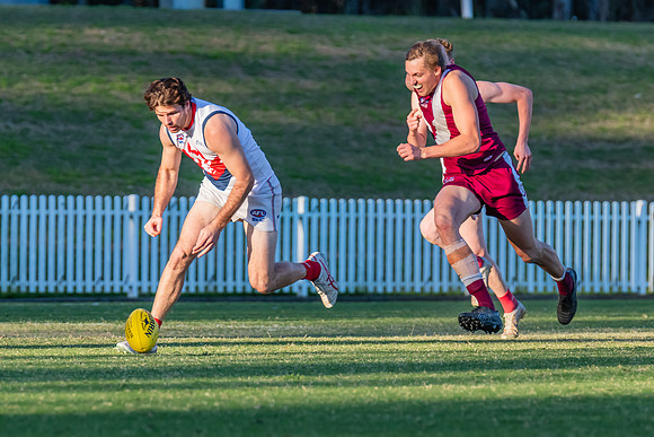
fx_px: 8976
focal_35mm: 494
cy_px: 270
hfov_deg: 4.2
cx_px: 352
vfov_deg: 2.8
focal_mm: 330
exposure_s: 1/1250
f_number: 7.1
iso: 800
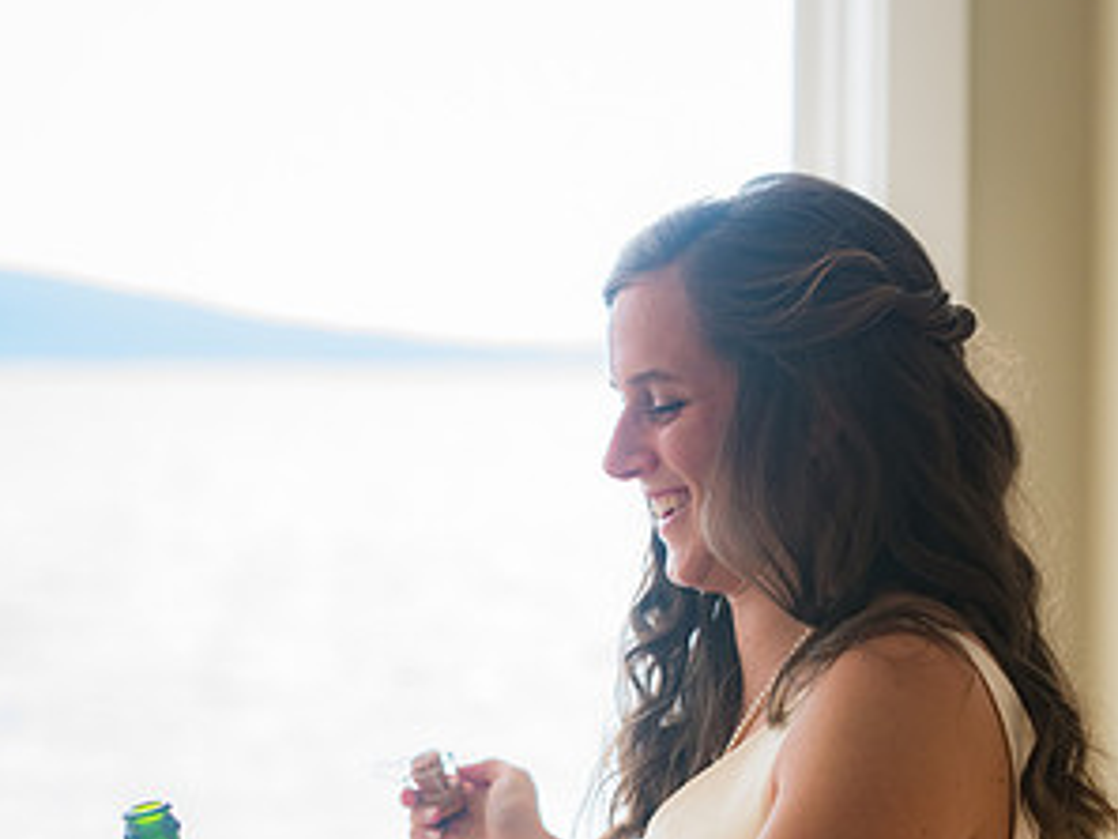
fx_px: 4943
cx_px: 557
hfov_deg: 12.9
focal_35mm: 153
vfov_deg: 9.7
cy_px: 726
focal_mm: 70
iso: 640
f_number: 3.2
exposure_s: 1/800
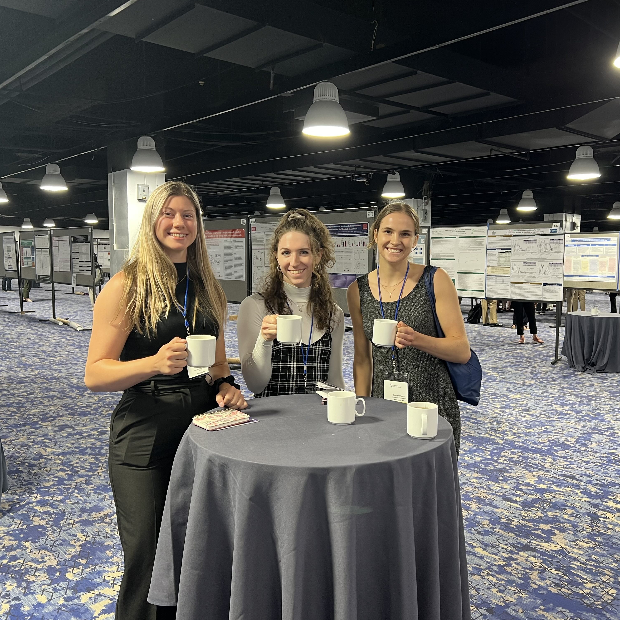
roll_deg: -0.1
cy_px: 312
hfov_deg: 52.4
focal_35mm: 31
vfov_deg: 52.5
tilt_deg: -5.9
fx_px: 628
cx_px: 340
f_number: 1.5
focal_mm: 5.7
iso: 100
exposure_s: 1/60
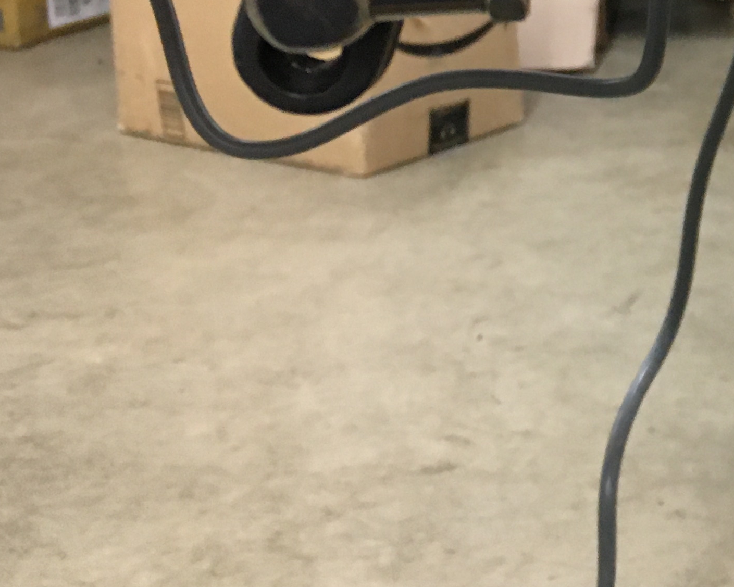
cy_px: -24
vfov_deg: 18.4
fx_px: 1759
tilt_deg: -11.4
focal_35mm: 81
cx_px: 1015
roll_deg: -0.9
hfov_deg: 20.9
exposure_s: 1/30
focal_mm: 4.15
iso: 160
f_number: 2.2
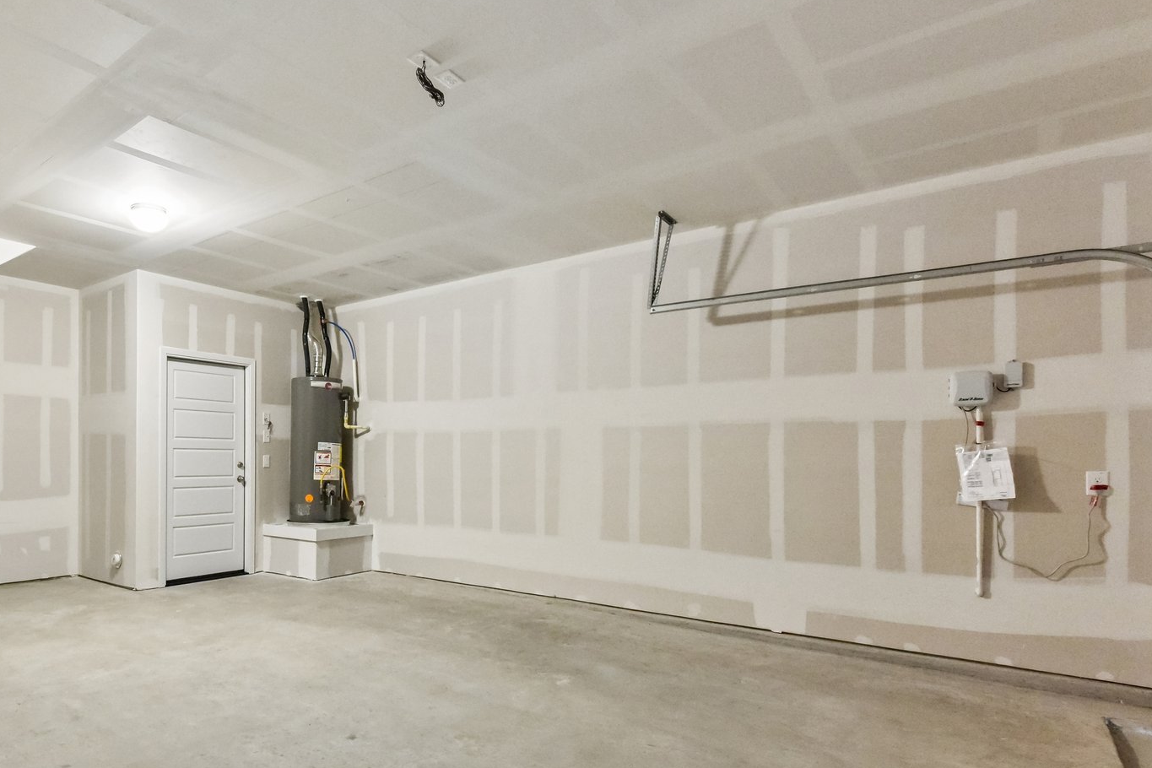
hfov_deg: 78.2
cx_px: 372
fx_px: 672
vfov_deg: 59.2
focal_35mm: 21
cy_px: 443
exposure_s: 1/15
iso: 5600
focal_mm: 14
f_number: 8
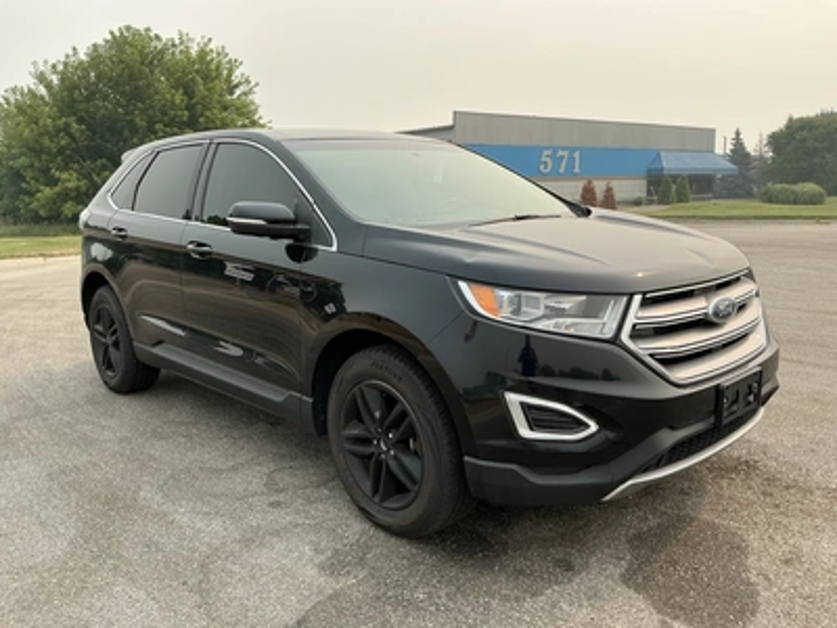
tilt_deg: -8.4
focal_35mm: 28
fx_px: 677
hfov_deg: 63.4
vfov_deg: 49.7
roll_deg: +1.8
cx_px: 418
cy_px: 314
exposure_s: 1/1055
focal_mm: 3
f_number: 1.8
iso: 25
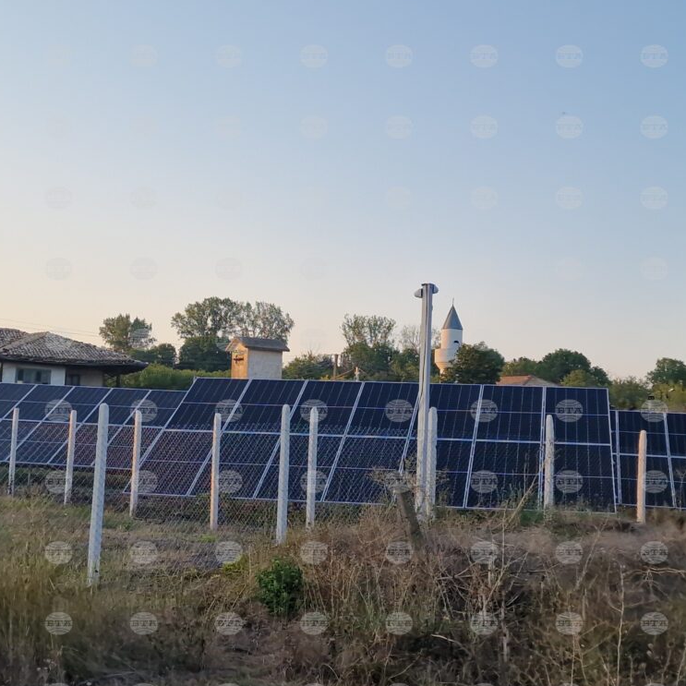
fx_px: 628
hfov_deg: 57.2
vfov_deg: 57.3
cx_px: 314
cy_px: 340
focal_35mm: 28
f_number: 1.8
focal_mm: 6.4
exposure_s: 1/339
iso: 50
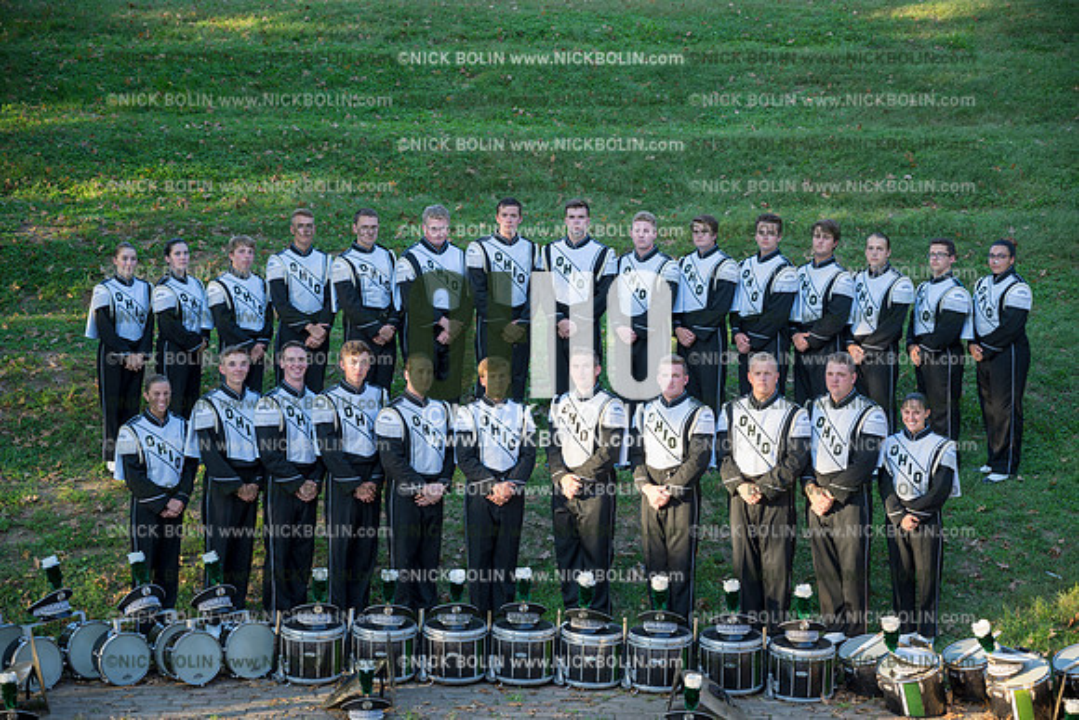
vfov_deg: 19.7
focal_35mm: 69
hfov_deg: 29.2
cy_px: 360
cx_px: 540
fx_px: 2068
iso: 125
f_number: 4
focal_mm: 69
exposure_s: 1/160
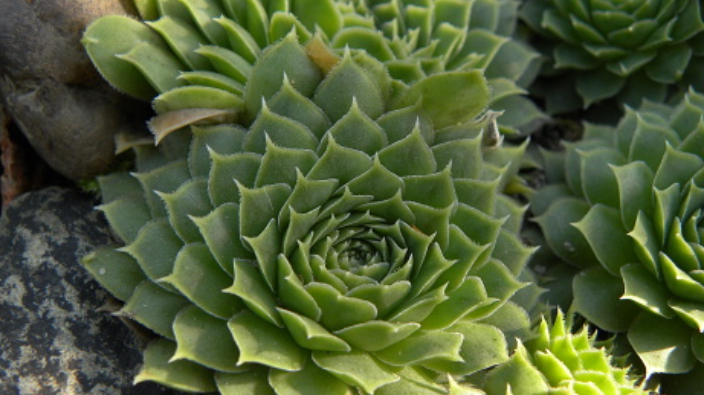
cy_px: 217
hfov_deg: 48.4
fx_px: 784
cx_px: 344
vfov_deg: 28.3
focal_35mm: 42
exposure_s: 1/160
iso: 100
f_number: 3.2
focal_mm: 6.6
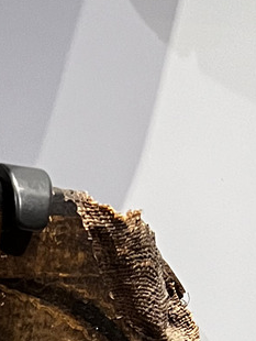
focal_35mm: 134
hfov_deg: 10.1
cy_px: 855
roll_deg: +1.7
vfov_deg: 11.7
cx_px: -277
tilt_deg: -32.9
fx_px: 1320
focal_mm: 5.7
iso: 500
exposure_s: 1/60
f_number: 1.5
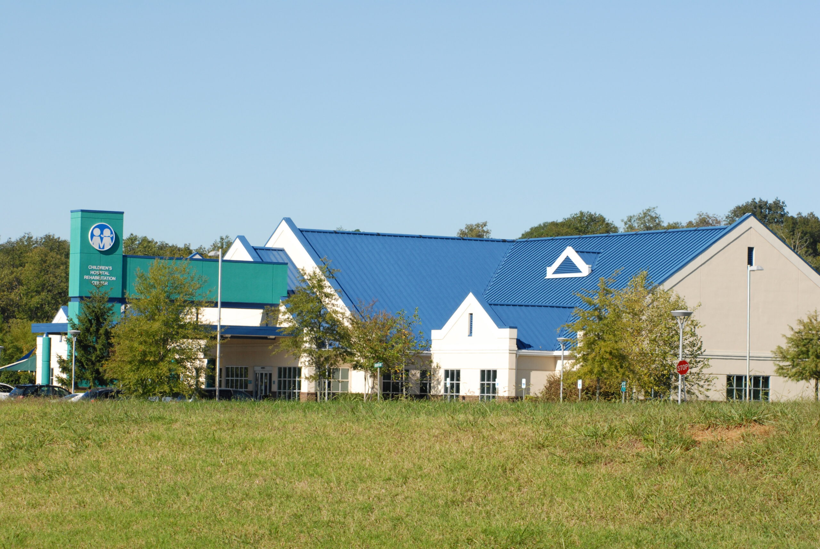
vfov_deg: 10.8
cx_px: 410
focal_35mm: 128
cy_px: 274
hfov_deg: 16.1
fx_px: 2908
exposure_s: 1/350
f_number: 10
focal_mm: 85
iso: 200
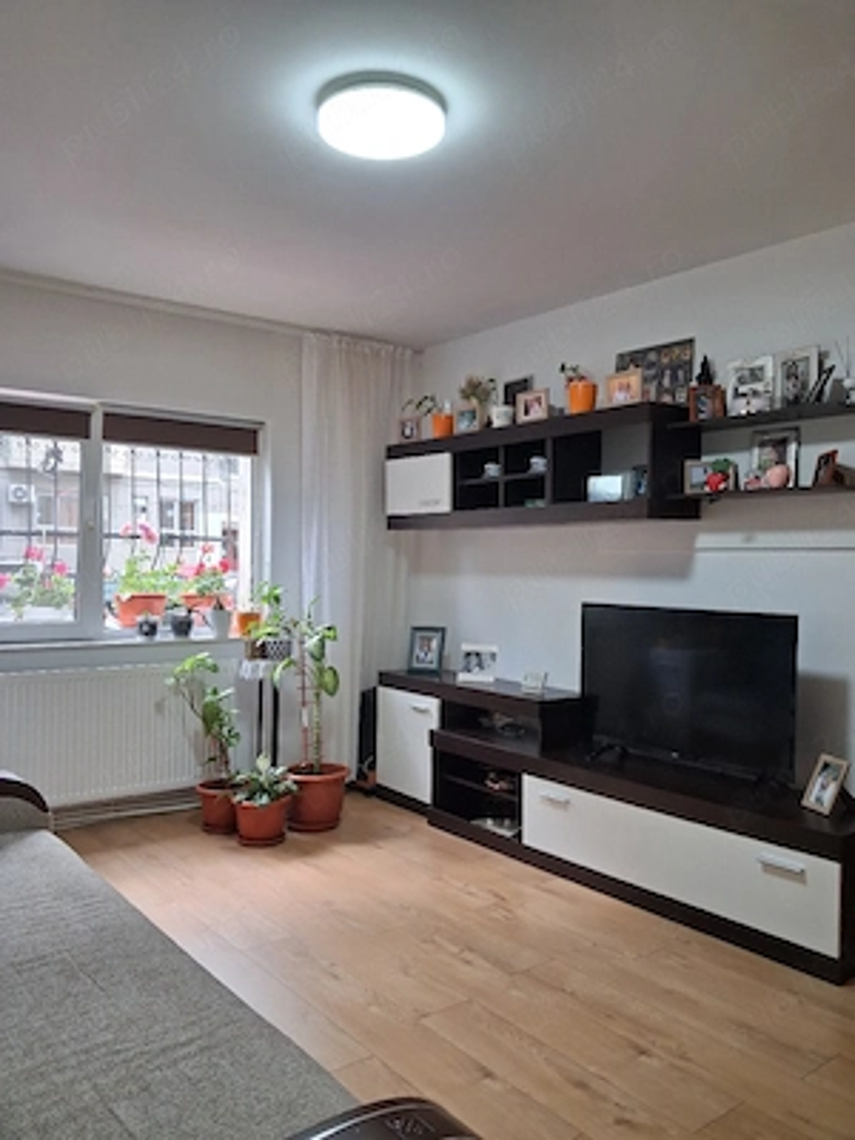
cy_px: 570
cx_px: 428
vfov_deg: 65.3
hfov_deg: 51.4
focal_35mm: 27
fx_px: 889
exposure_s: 1/100
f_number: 1.8
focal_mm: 4
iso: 200
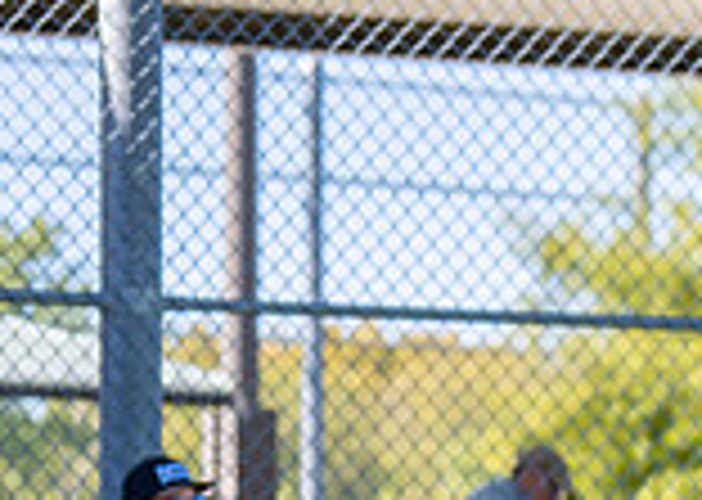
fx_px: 6033
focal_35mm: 303
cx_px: 1003
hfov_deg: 6.6
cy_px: 732
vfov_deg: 4.7
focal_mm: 77
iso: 100
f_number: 2.8
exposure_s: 1/1250
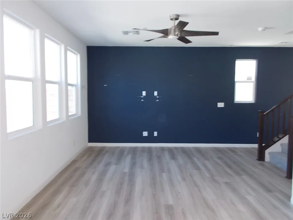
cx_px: 146
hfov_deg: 67.3
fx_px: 220
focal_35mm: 26
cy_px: 110
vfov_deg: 53.1
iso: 200
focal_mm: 4.6
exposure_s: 1/25
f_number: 3.2
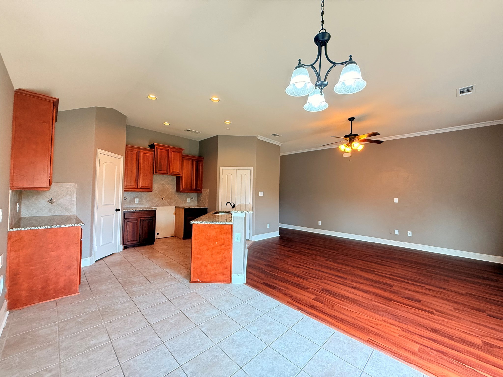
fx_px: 203
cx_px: 252
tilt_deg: +1.4
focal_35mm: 14
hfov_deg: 102.1
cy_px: 188
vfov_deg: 85.7
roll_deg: -1.7
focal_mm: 2.22
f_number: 2.2
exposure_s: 1/60
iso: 400
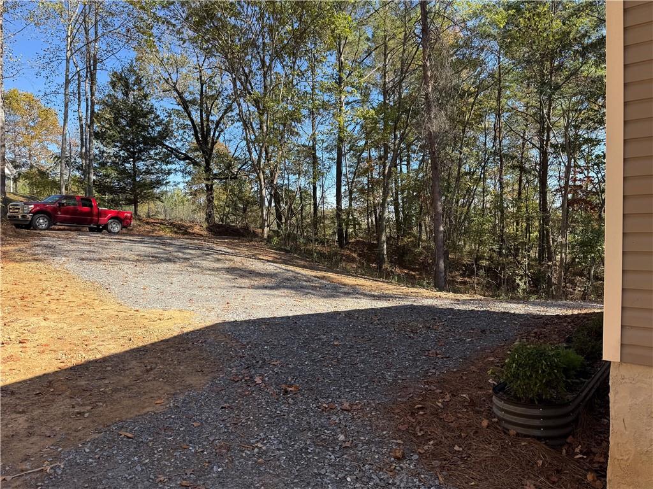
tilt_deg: -0.2
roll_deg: +0.2
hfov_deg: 71.6
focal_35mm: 24
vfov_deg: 56.8
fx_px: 453
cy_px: 244
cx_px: 326
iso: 80
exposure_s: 1/1091
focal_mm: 6.76
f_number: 1.78
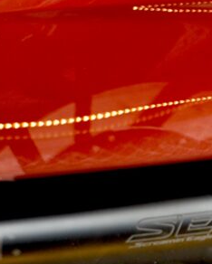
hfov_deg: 3.8
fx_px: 2836
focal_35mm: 362
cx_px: 1147
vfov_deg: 5.3
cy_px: 146
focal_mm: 44
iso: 200
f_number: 3.2
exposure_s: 1/60
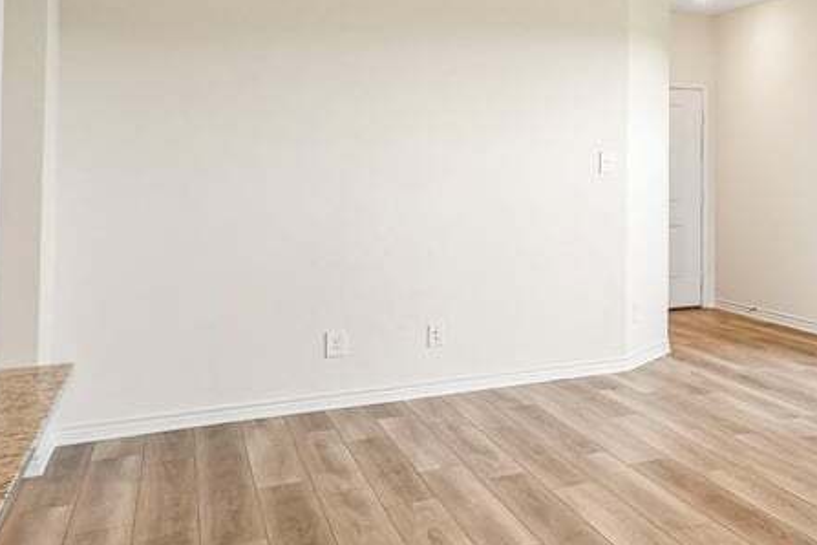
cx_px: 1013
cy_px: 139
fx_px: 976
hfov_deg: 34.7
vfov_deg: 30.7
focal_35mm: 43
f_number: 8
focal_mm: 16
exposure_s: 1/40
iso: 500
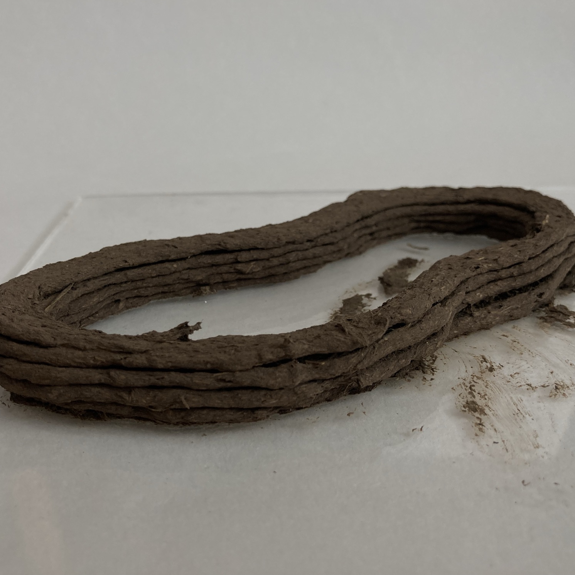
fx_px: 639
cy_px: 280
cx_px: 290
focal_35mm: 34
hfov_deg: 48.5
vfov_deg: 48.4
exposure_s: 1/121
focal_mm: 3.99
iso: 50
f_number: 1.8
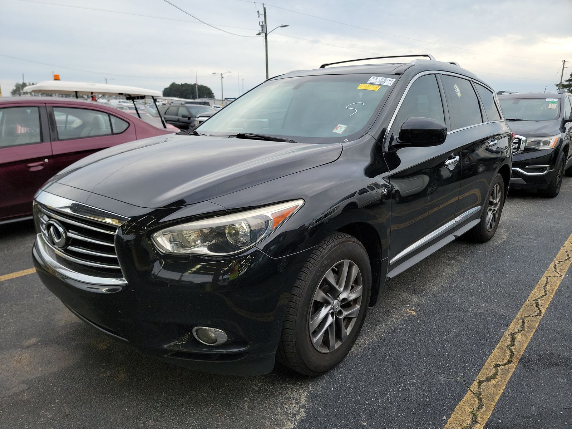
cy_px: 214
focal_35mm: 24
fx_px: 397
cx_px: 286
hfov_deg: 71.6
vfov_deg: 56.8
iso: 50
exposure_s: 1/123
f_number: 1.8
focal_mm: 6.7
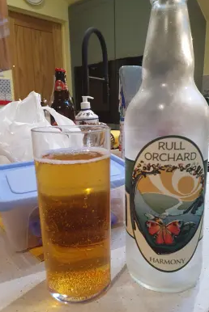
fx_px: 243
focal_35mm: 28
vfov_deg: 65.4
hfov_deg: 46.4
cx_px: 112
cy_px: 158
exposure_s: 1/50
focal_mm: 4.32
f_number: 2.4
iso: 320
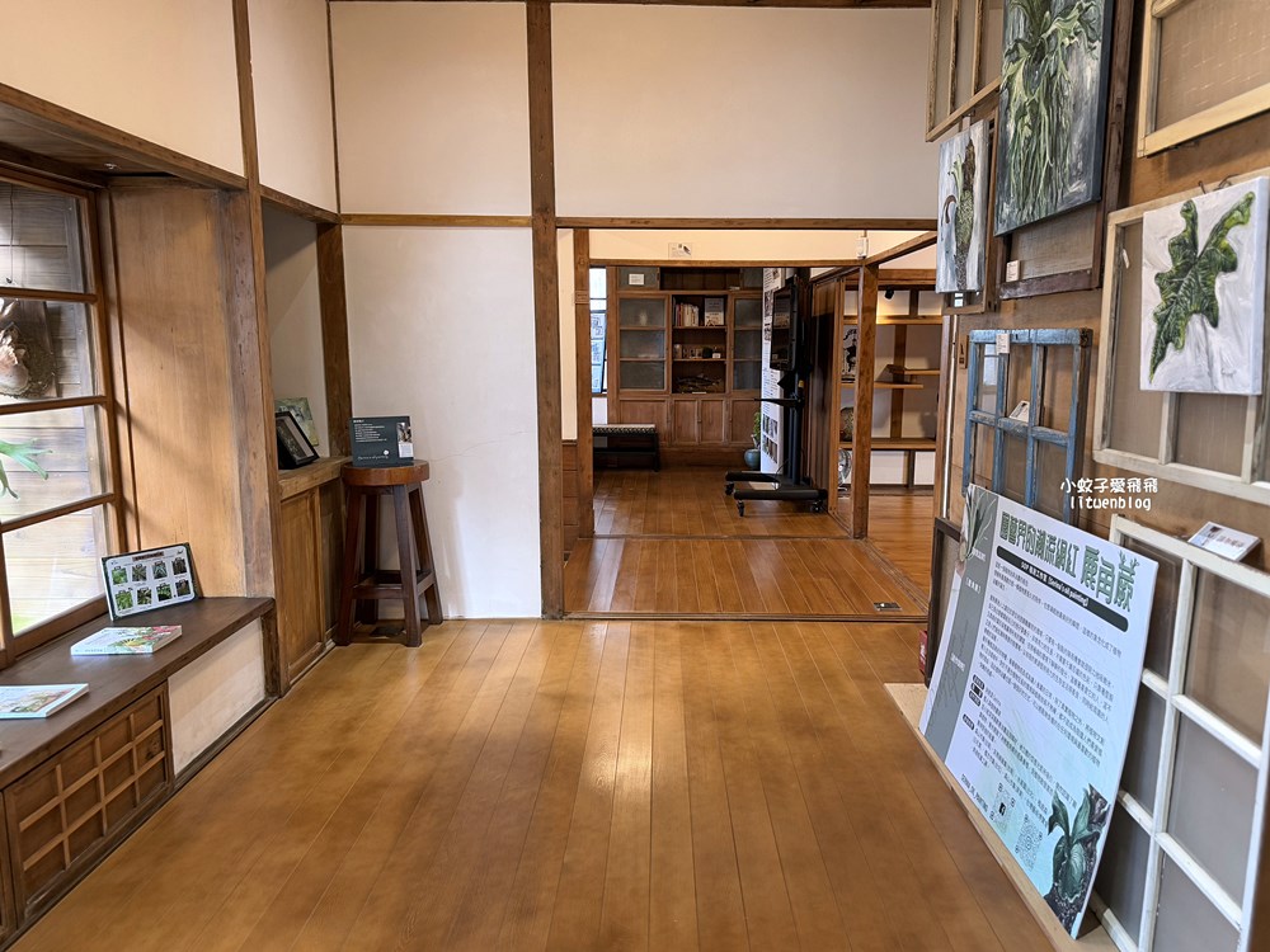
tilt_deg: -7.9
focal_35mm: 24
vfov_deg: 56.8
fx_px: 881
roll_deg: +0.6
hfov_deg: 71.6
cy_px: 476
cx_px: 635
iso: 160
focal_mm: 6.76
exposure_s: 1/60
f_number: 1.78
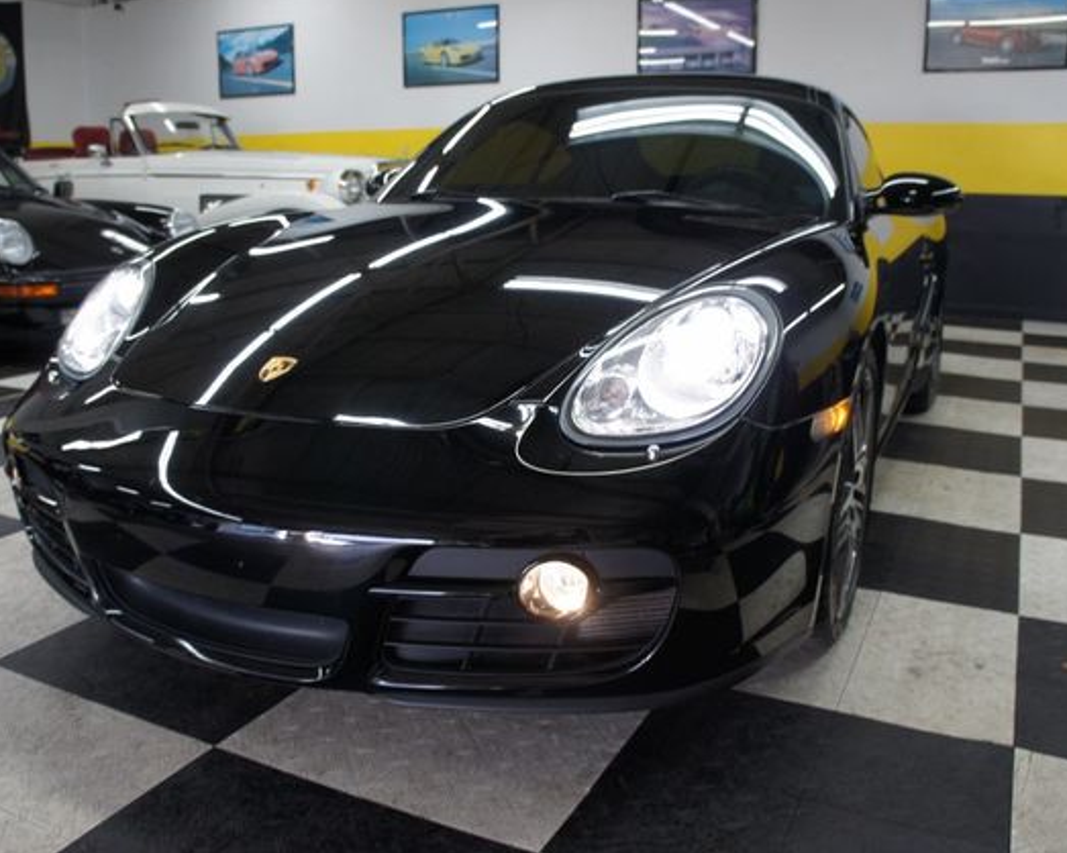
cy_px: 422
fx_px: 979
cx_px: 506
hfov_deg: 57.2
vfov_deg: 47.1
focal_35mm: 31
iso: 200
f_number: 4
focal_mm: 18
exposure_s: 1/30
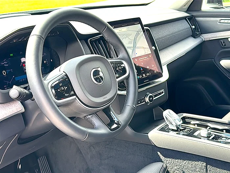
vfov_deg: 36.8
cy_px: 86
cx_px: 115
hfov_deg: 47.9
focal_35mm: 39
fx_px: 259
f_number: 1.78
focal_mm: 6.86
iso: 125
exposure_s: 1/556
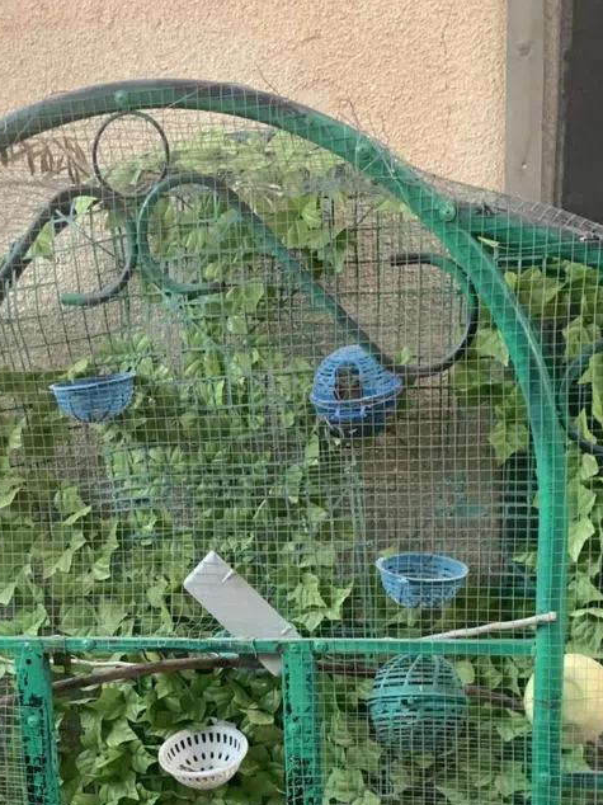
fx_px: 1302
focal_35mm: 56
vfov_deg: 32.2
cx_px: 227
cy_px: 764
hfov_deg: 26.0
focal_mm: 4.25
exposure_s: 1/60
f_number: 1.8
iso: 160
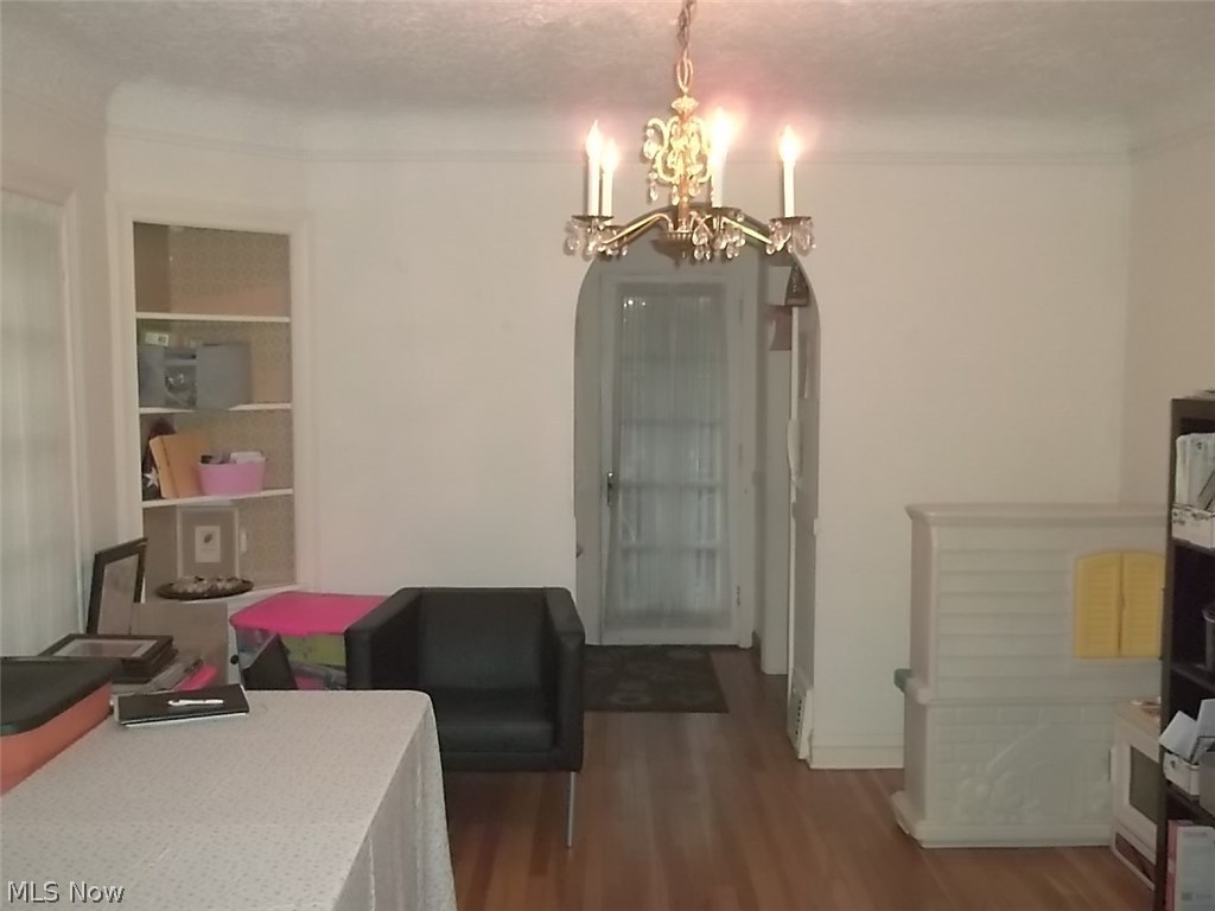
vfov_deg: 42.9
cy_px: 456
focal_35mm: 33
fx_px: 1158
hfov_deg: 55.4
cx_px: 608
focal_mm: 5.9
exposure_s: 1/30
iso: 320
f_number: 3.3
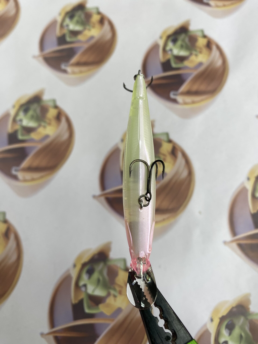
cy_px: 172
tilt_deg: -73.9
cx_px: 129
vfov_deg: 69.4
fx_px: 248
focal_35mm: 25
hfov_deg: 54.9
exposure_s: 1/120
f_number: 1.8
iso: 64
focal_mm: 4.25
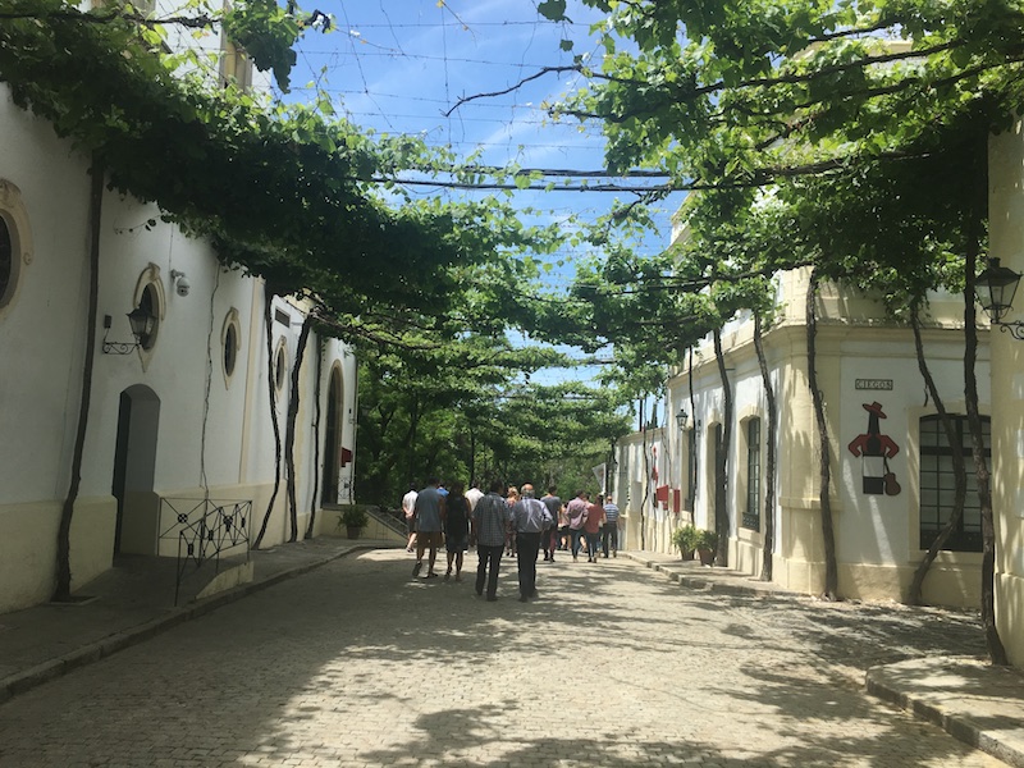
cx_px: 512
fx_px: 858
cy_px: 384
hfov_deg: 61.7
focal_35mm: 29
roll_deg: -1.8
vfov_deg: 48.2
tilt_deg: +5.7
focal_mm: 4.15
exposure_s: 1/1148
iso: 25
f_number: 2.2
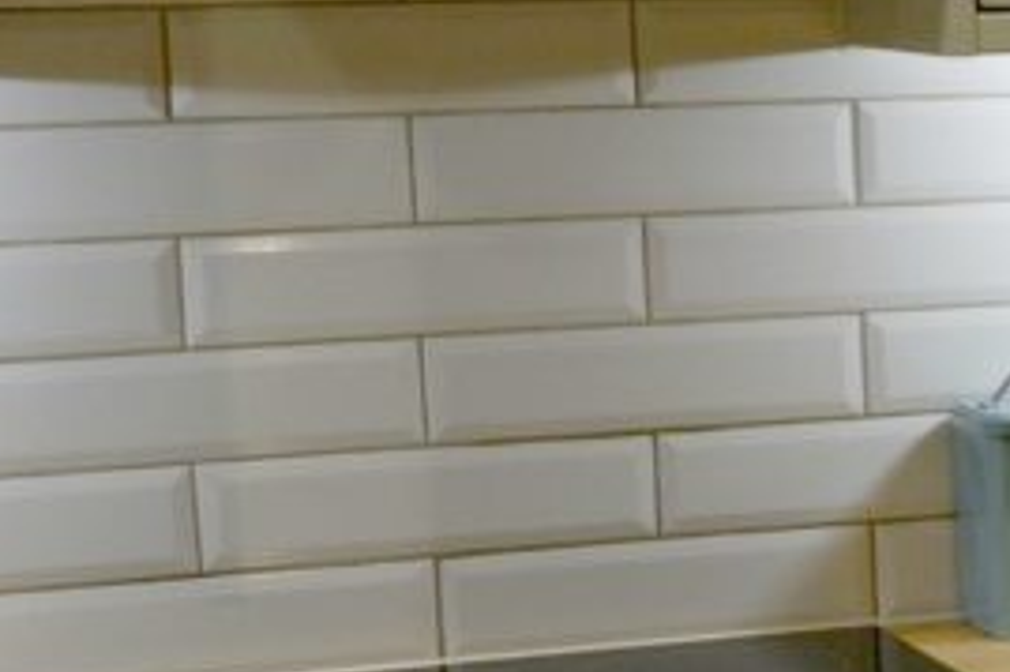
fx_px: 4009
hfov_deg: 12.3
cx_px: 2185
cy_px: 437
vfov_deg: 9.6
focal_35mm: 143
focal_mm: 16
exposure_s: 1/50
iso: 200
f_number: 3.5
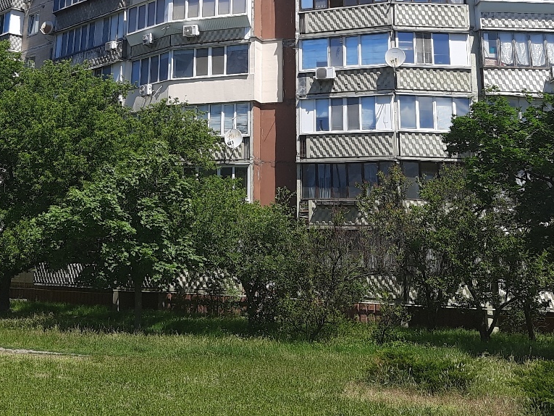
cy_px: 35
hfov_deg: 37.0
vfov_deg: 27.5
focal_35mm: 51
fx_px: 816
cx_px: 172
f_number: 2
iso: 20
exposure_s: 1/771
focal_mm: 4.6
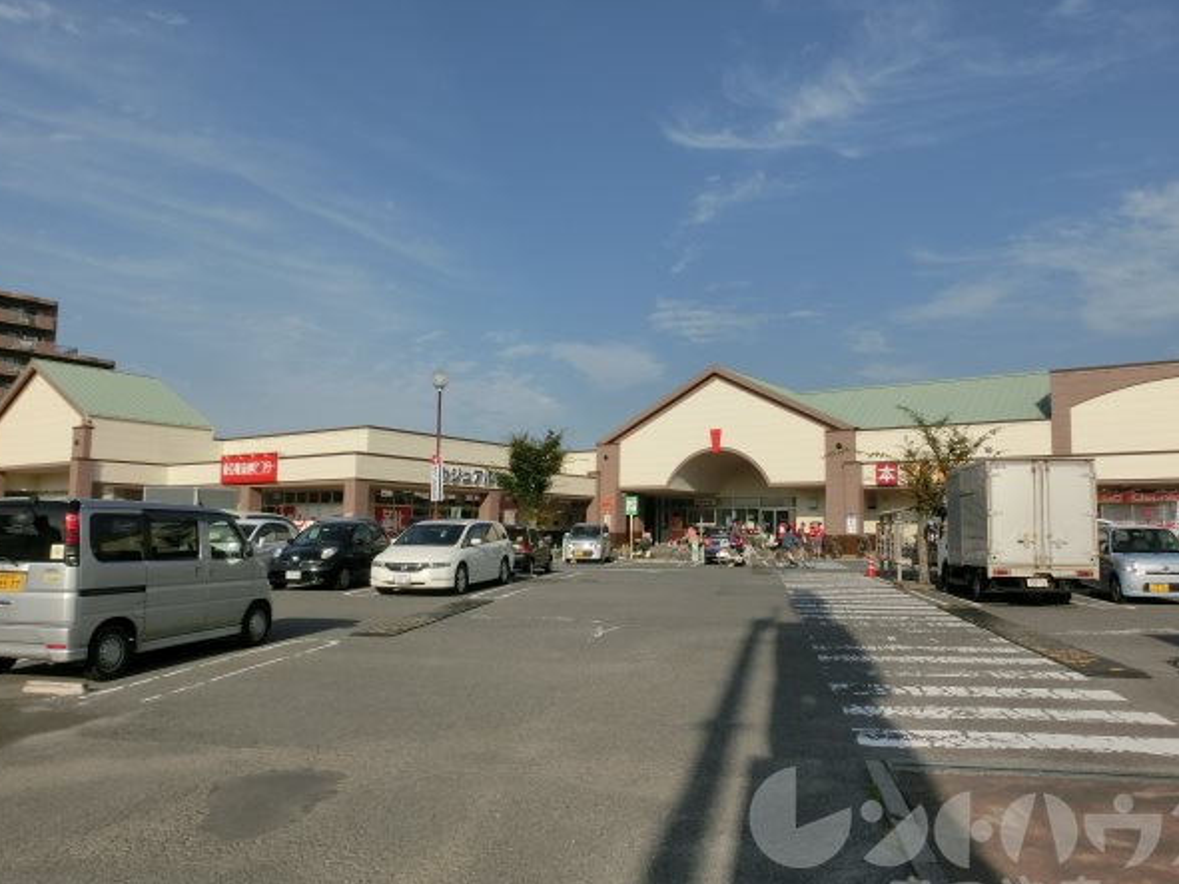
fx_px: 885
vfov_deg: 53.0
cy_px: 457
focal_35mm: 26
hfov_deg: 67.3
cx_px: 608
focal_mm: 4.24
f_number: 7.9
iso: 80
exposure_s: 1/320
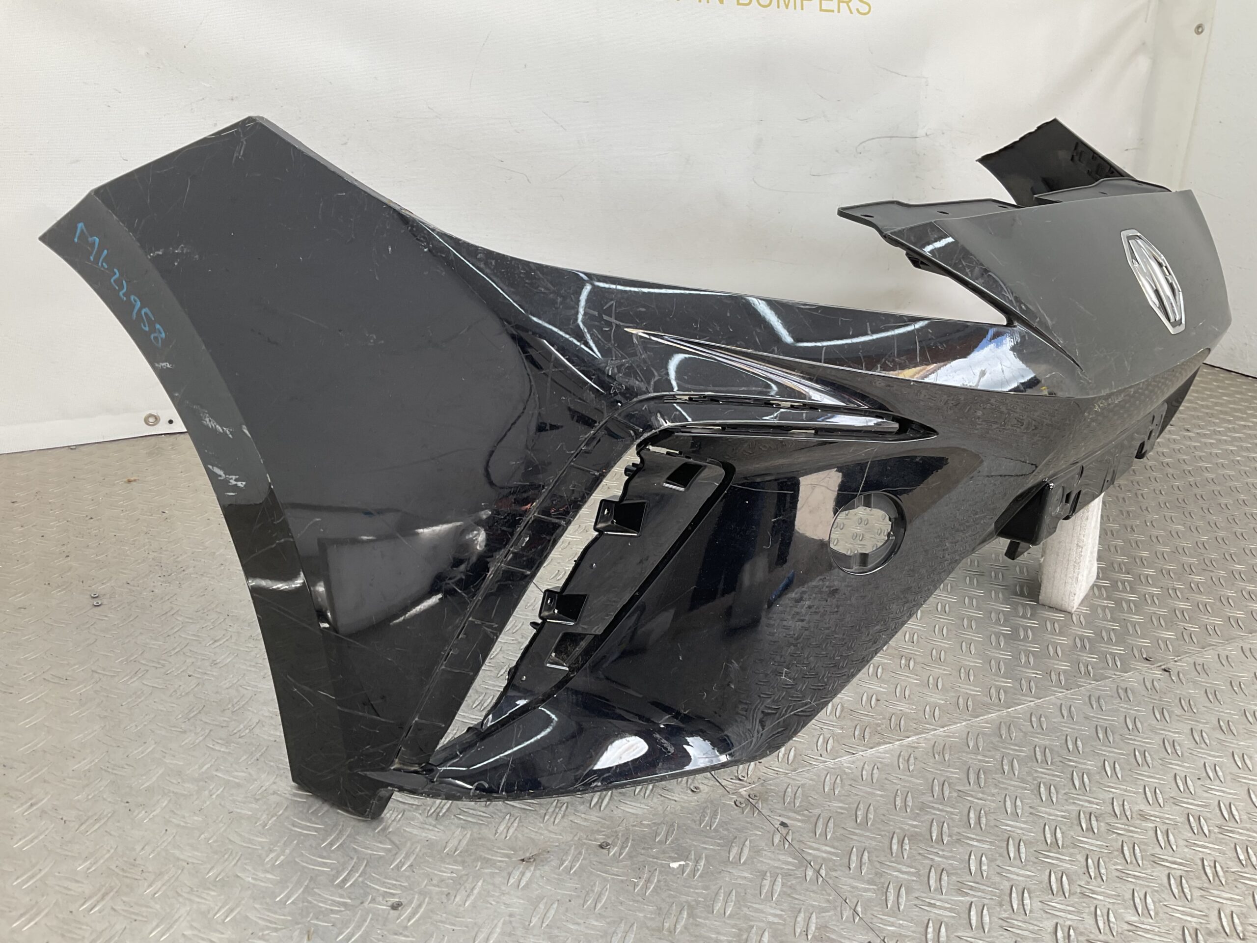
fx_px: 1053
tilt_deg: -20.4
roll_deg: -4.6
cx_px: 628
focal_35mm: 29
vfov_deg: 48.2
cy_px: 472
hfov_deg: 61.7
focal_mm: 3
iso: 16
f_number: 1.8
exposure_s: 1/120
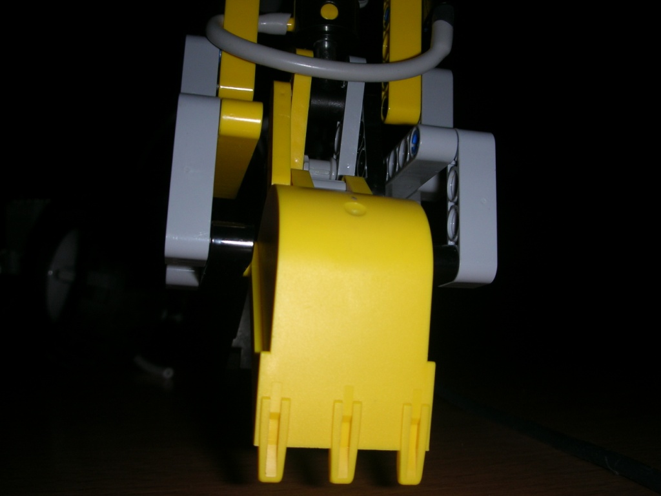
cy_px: 248
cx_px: 330
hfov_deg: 52.6
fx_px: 668
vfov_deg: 40.7
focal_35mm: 35
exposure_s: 1/60.1
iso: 50
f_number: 8.5
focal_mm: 5.8
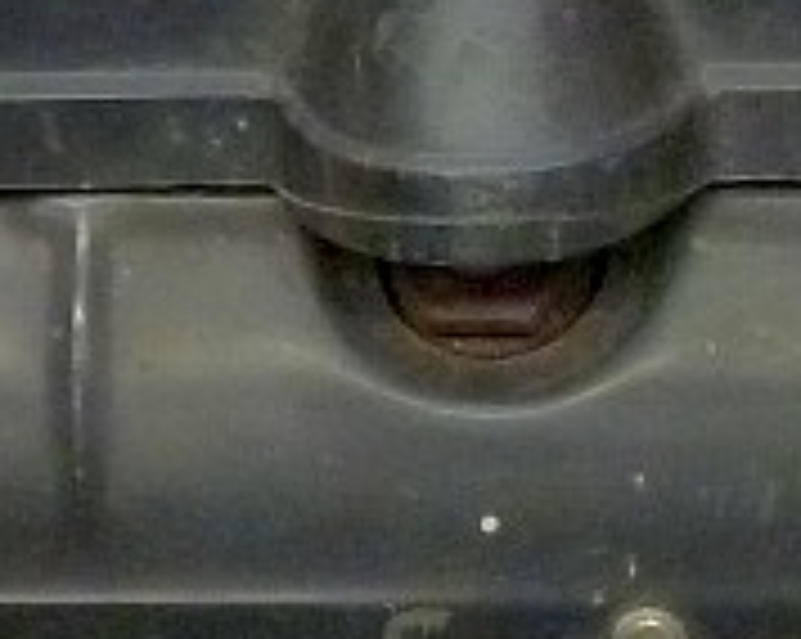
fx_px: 3031
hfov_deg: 15.0
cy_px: 580
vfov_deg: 11.9
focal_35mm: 128
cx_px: 646
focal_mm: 4.1
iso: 400
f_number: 3.3
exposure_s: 1/30
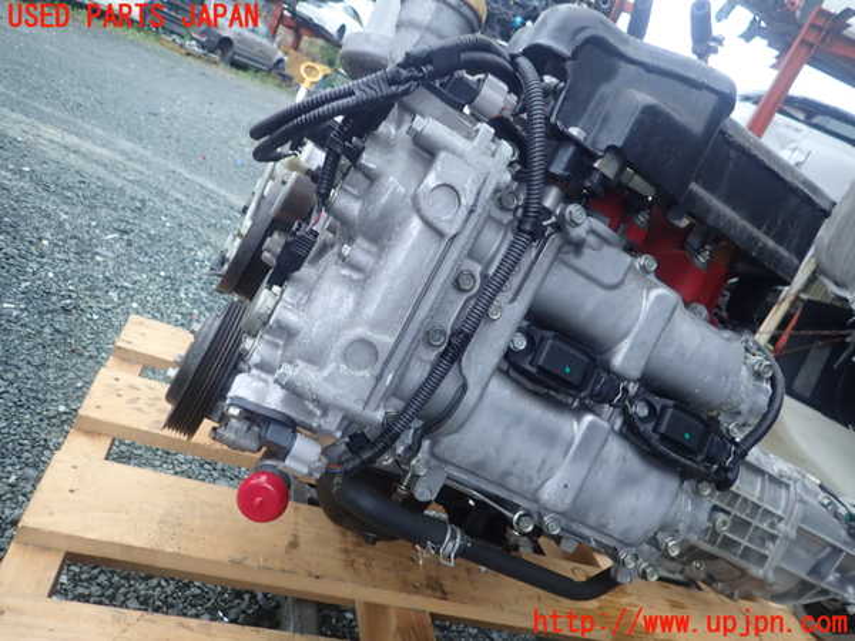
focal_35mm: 25
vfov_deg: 54.9
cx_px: 428
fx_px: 617
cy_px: 320
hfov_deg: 69.4
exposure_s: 1/80
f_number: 2
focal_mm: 4.5
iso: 100
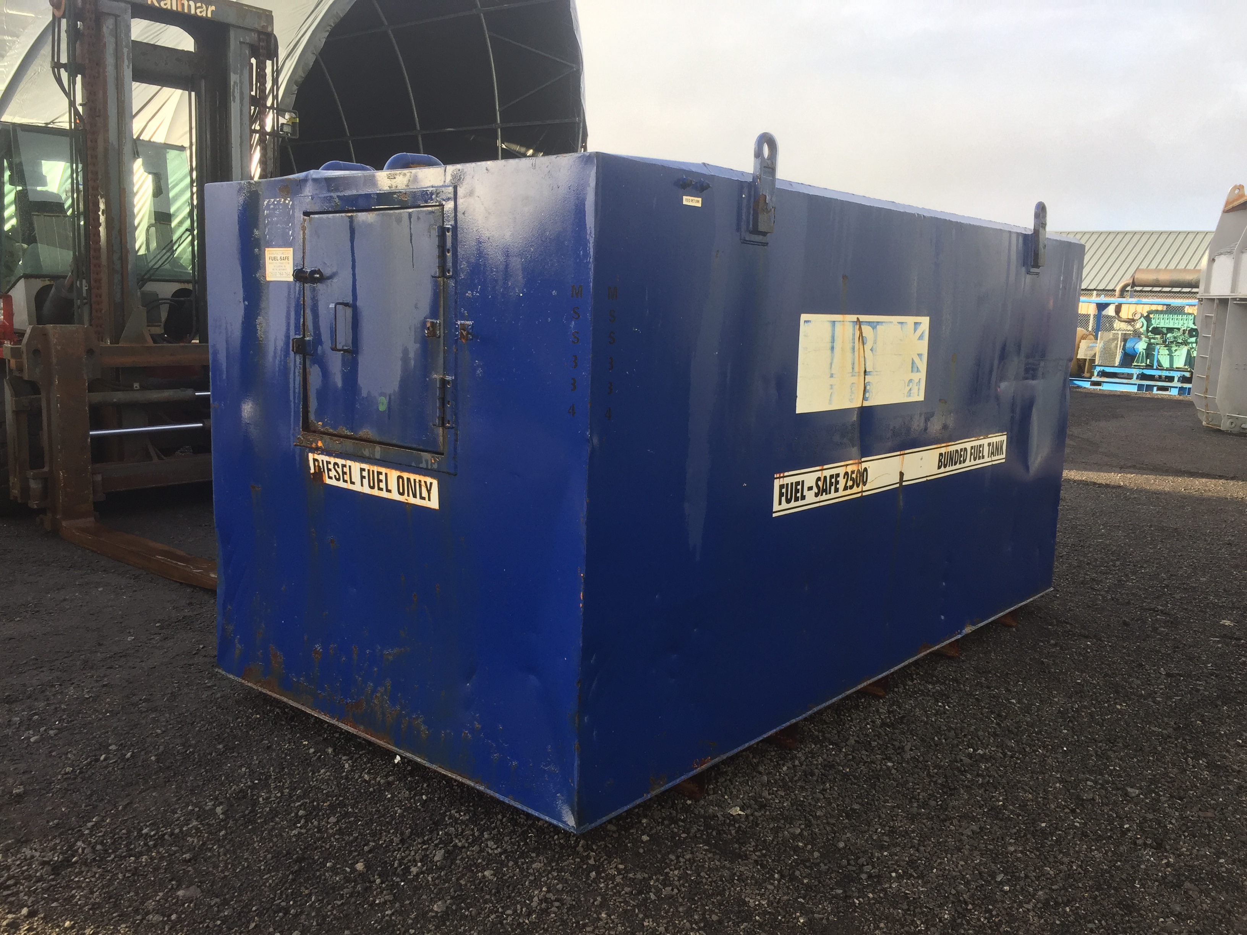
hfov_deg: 61.7
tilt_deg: -7.9
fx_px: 1045
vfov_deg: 48.2
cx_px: 624
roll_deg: -1.9
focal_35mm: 29
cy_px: 468
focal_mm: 4.15
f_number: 2.2
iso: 32
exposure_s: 1/377
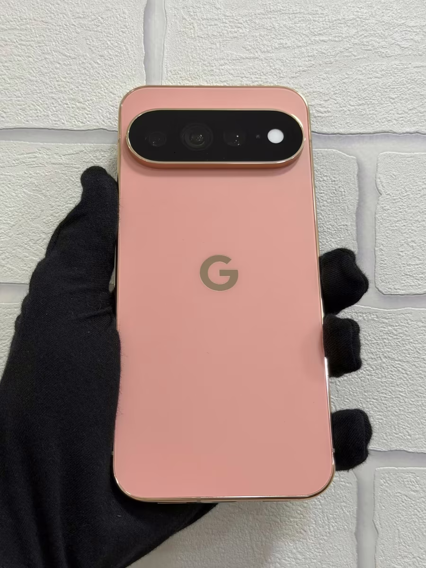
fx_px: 788
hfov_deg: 30.3
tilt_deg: +2.0
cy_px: 284
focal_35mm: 48
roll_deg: -0.2
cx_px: 213
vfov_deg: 39.7
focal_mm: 6.76
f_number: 1.78
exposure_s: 1/100
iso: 80
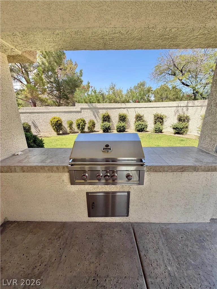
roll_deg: +1.1
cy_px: 144
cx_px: 108
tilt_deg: -16.9
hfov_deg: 85.7
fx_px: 117
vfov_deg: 102.1
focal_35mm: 14
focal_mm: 2.22
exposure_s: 1/770
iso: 40
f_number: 2.2
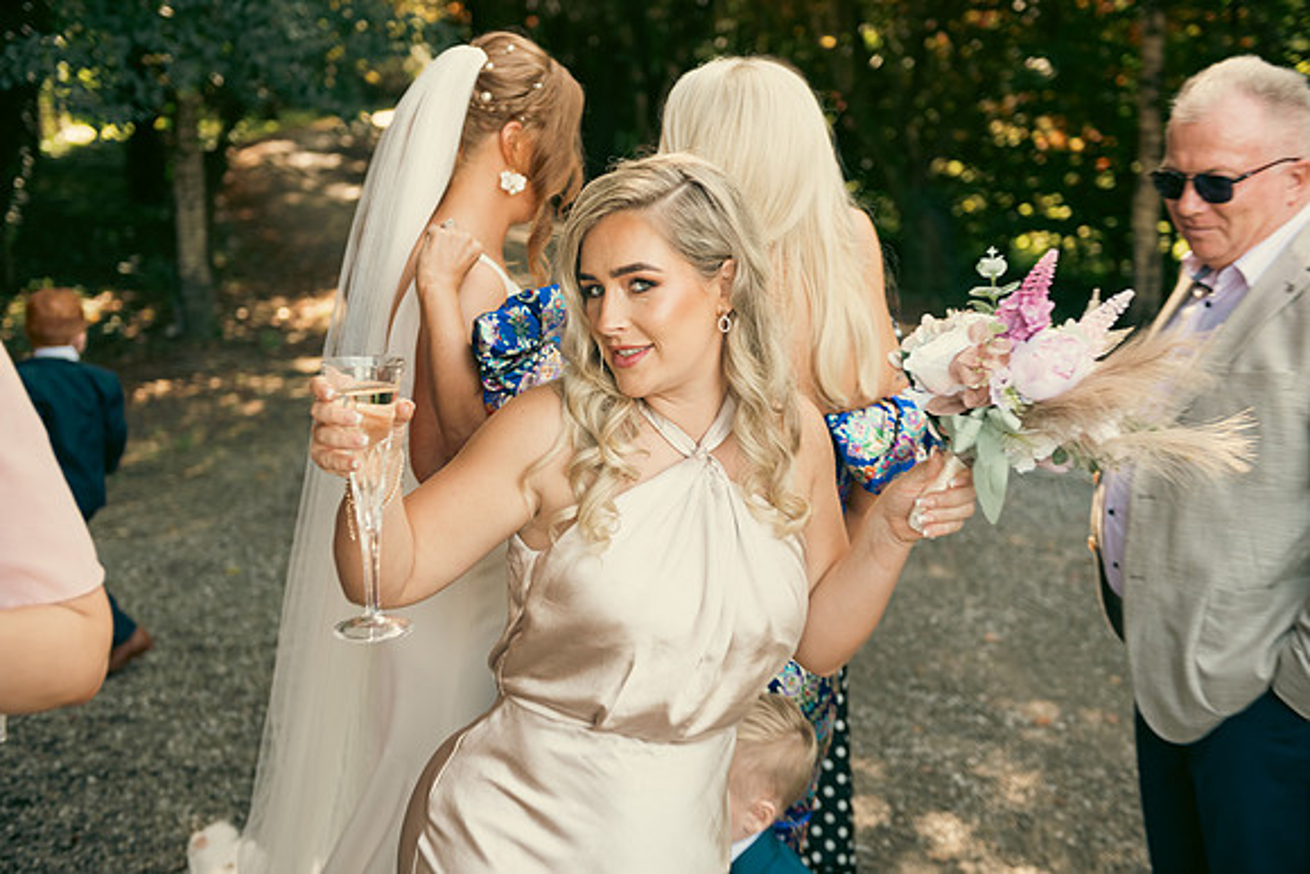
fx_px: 1820
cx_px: 655
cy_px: 437
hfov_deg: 39.6
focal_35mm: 50
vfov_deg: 27.0
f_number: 3.5
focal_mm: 50
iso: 250
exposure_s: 1/160
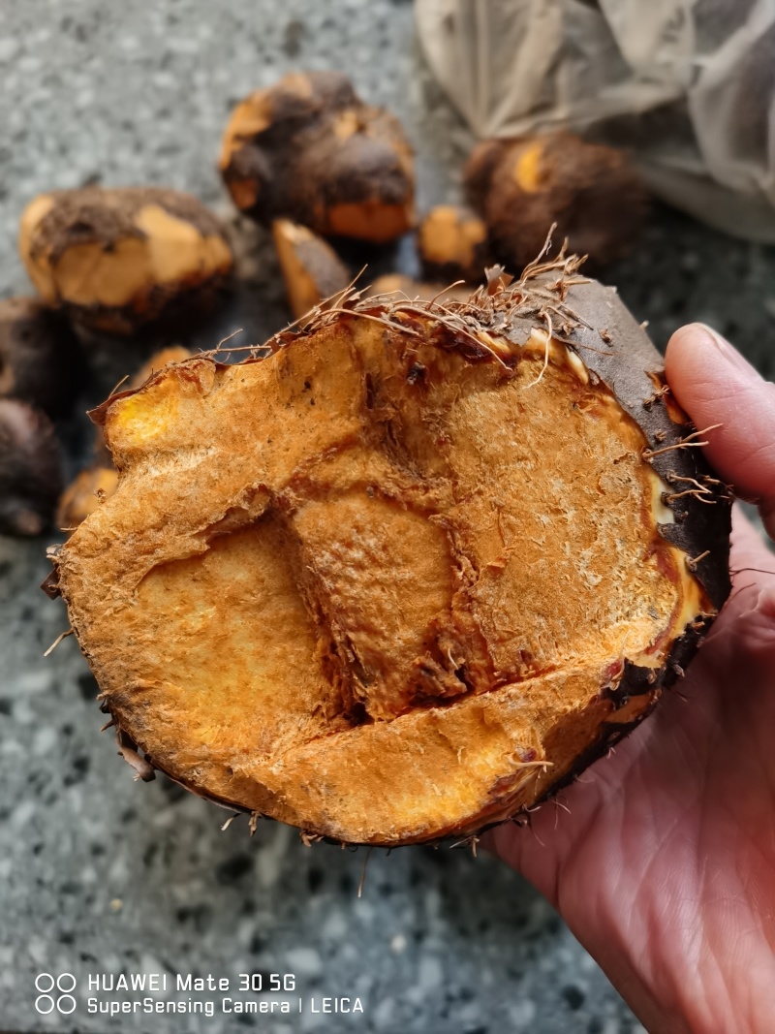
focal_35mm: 27
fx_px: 806
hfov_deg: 51.3
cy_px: 517
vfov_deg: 65.3
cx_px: 388
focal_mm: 5.58
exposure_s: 1/100
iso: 100
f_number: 1.8
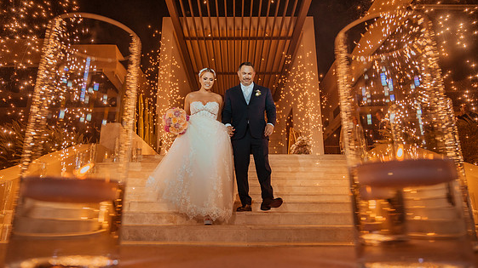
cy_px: 128
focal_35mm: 26
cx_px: 233
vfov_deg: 44.3
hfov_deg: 71.9
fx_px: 329
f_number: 4
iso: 1250
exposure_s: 1/640
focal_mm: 24
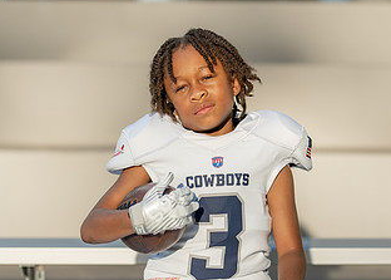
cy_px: 244
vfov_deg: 13.7
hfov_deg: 19.2
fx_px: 1155
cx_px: 240
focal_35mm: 104
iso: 100
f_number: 1.2
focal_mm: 50
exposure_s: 1/4000
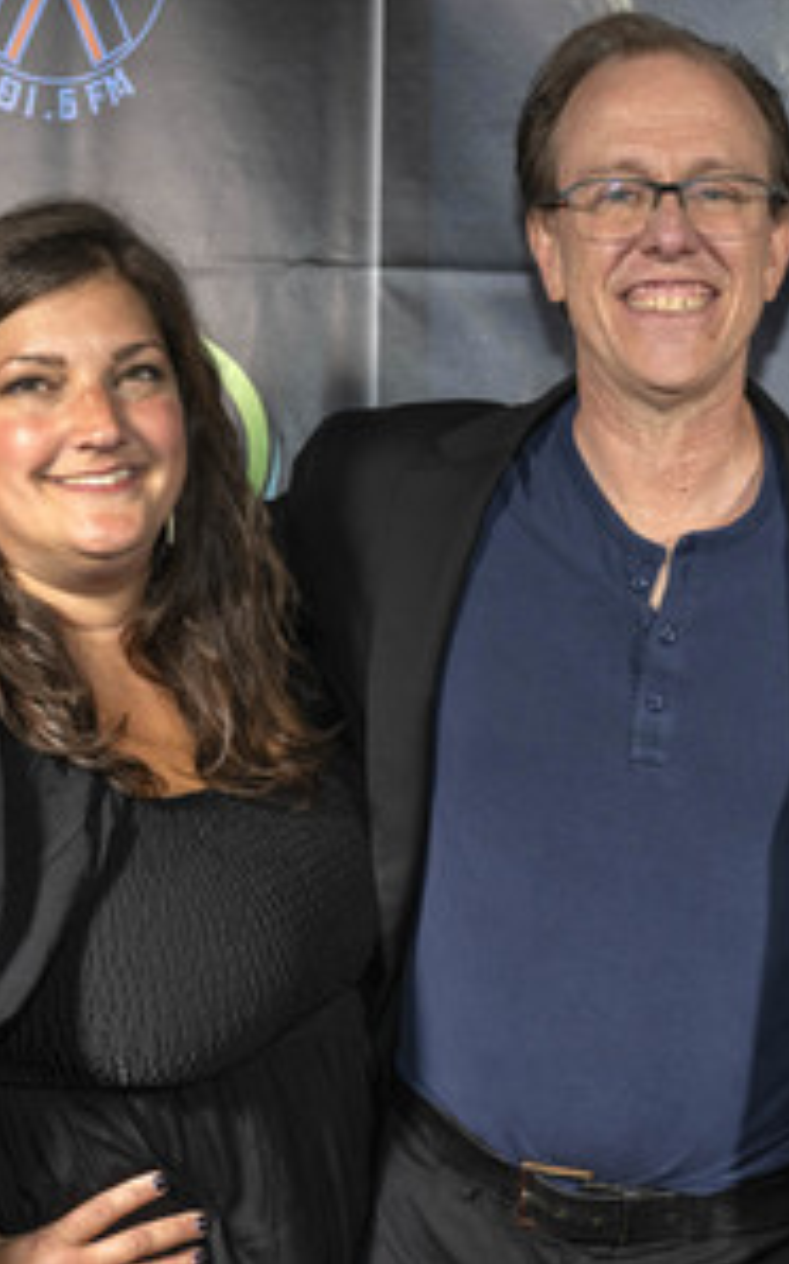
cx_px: 600
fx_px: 2445
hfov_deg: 18.2
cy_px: 632
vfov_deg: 29.0
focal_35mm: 71
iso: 800
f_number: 5.6
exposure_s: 1/200
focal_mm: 46
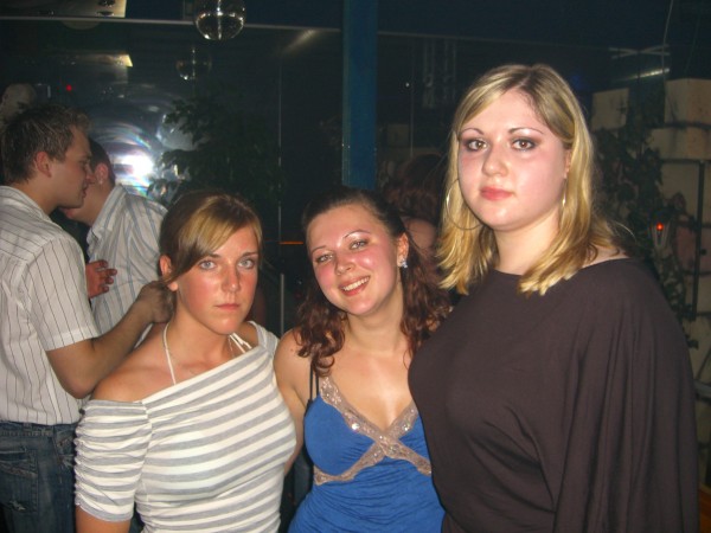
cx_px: 356
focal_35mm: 38
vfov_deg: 37.7
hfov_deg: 49.0
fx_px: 781
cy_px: 266
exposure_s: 1/60
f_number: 2.8
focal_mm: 7.9
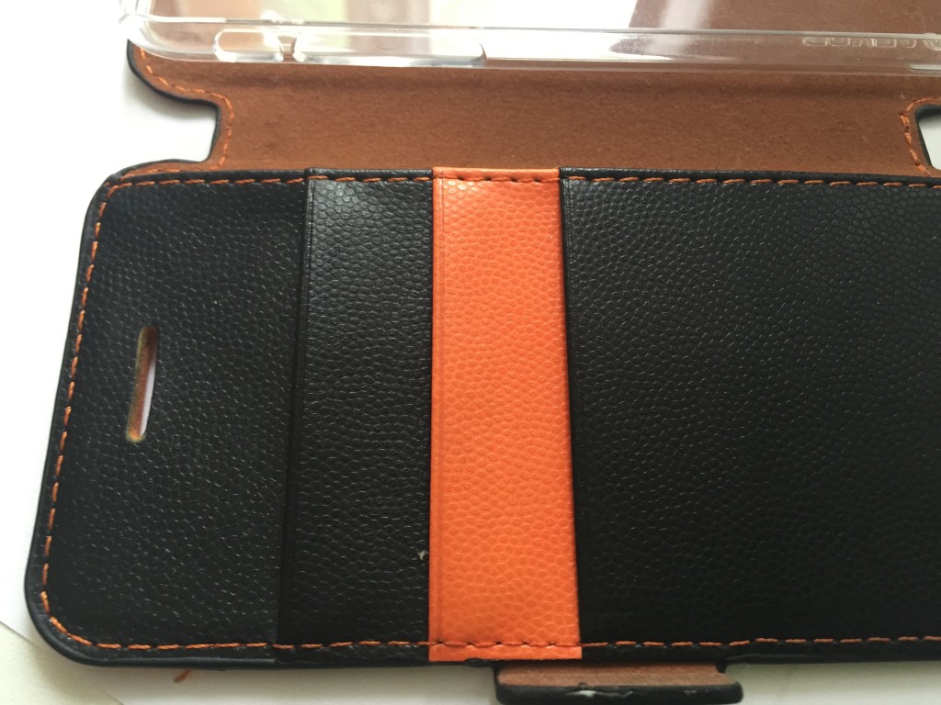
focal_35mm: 29
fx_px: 788
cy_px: 352
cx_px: 470
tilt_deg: -67.9
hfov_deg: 61.7
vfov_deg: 48.2
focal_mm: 4.15
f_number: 2.2
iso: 125
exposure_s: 1/33
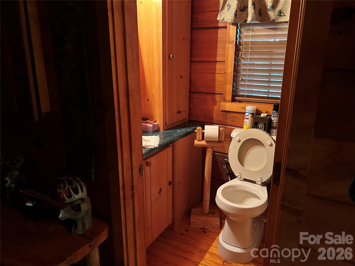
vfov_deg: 53.1
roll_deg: -0.8
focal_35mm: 26
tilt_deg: -16.1
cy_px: 133
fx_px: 267
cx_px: 178
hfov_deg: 67.3
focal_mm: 5.7
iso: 500
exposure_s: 1/30
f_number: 1.5
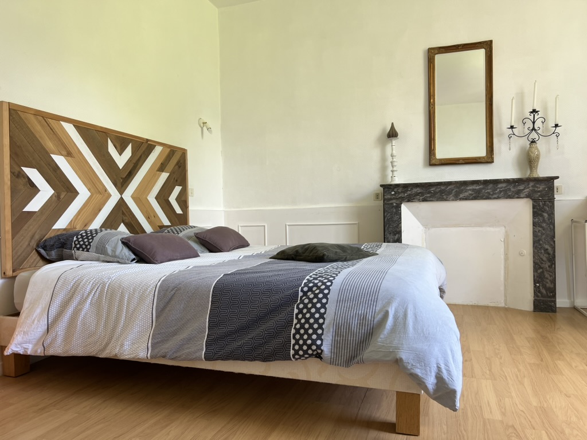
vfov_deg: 53.1
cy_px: 220
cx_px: 294
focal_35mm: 26
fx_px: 441
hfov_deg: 67.3
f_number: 1.5
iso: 80
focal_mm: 5.7
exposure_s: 1/121
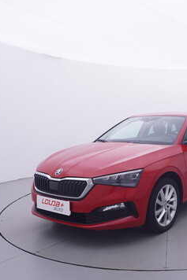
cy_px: 141
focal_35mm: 35
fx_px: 271
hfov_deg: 35.1
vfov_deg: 54.8
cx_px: 180
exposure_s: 1/80
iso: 200
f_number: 5
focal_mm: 15
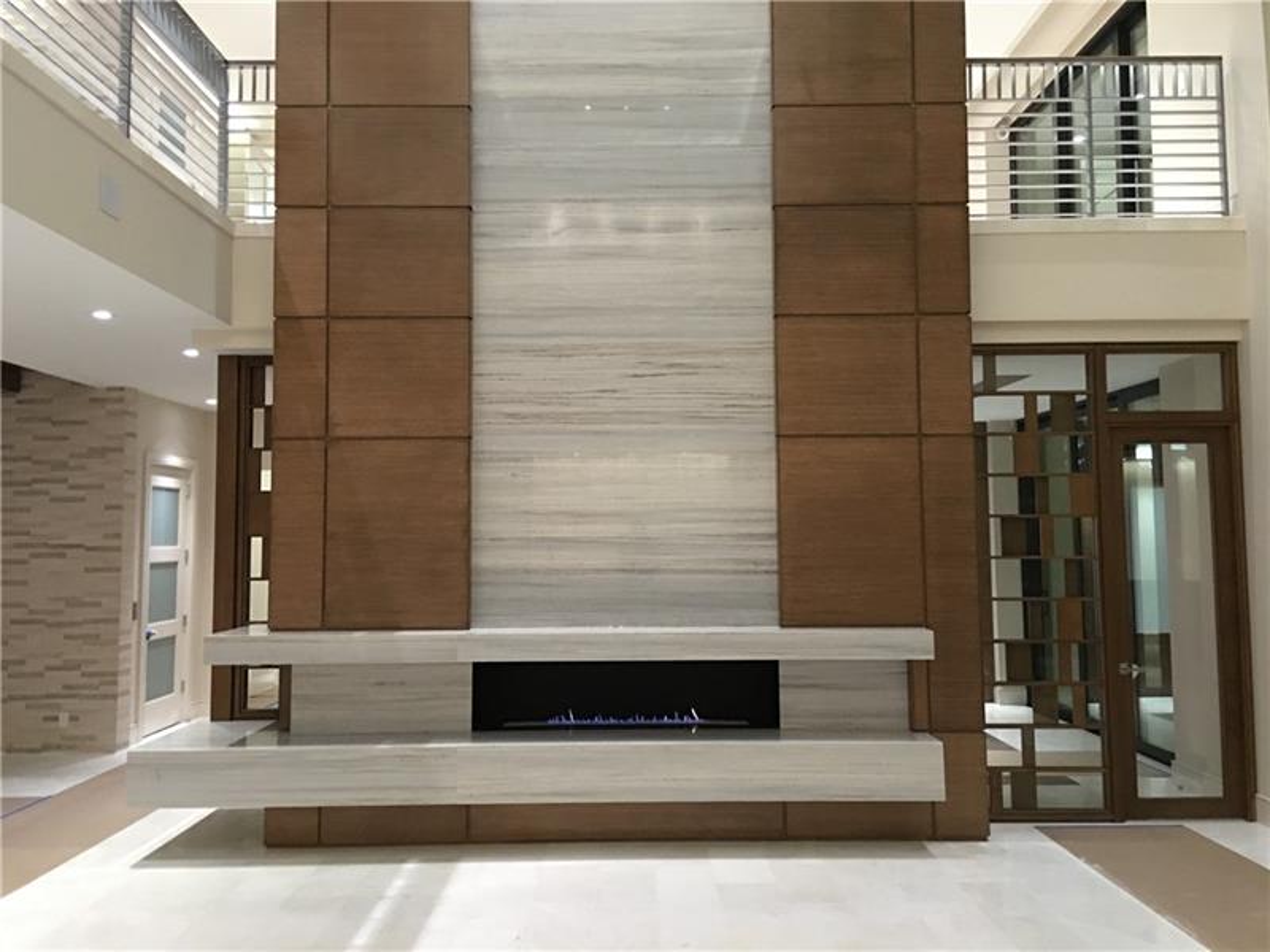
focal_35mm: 29
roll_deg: -1.4
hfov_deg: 61.7
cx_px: 635
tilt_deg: +4.6
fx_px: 1064
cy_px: 476
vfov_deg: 48.2
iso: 100
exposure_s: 1/4
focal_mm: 4.15
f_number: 2.2
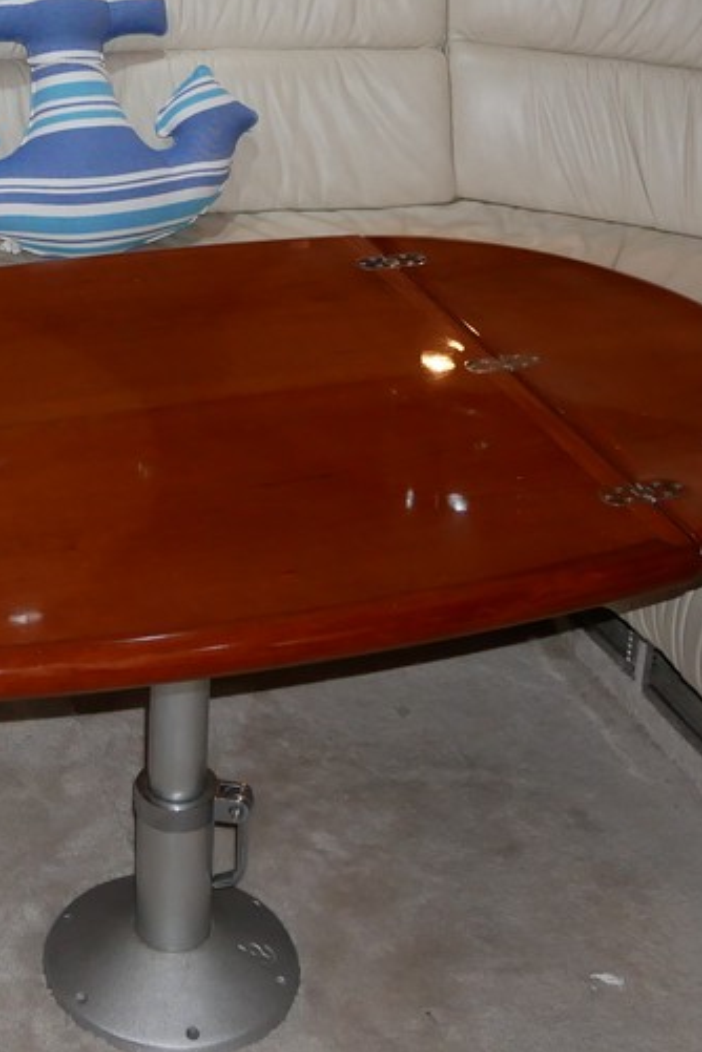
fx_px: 1872
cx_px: 51
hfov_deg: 20.7
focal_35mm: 64
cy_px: 219
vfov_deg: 30.7
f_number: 3.5
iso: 800
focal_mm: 12
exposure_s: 1/60
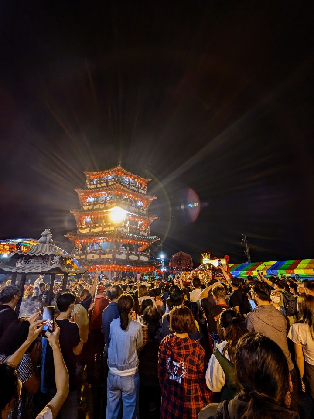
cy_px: 210
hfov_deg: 78.1
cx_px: 157
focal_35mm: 16
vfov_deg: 94.5
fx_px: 194
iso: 291
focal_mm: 2.22
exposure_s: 1/30
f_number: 2.2
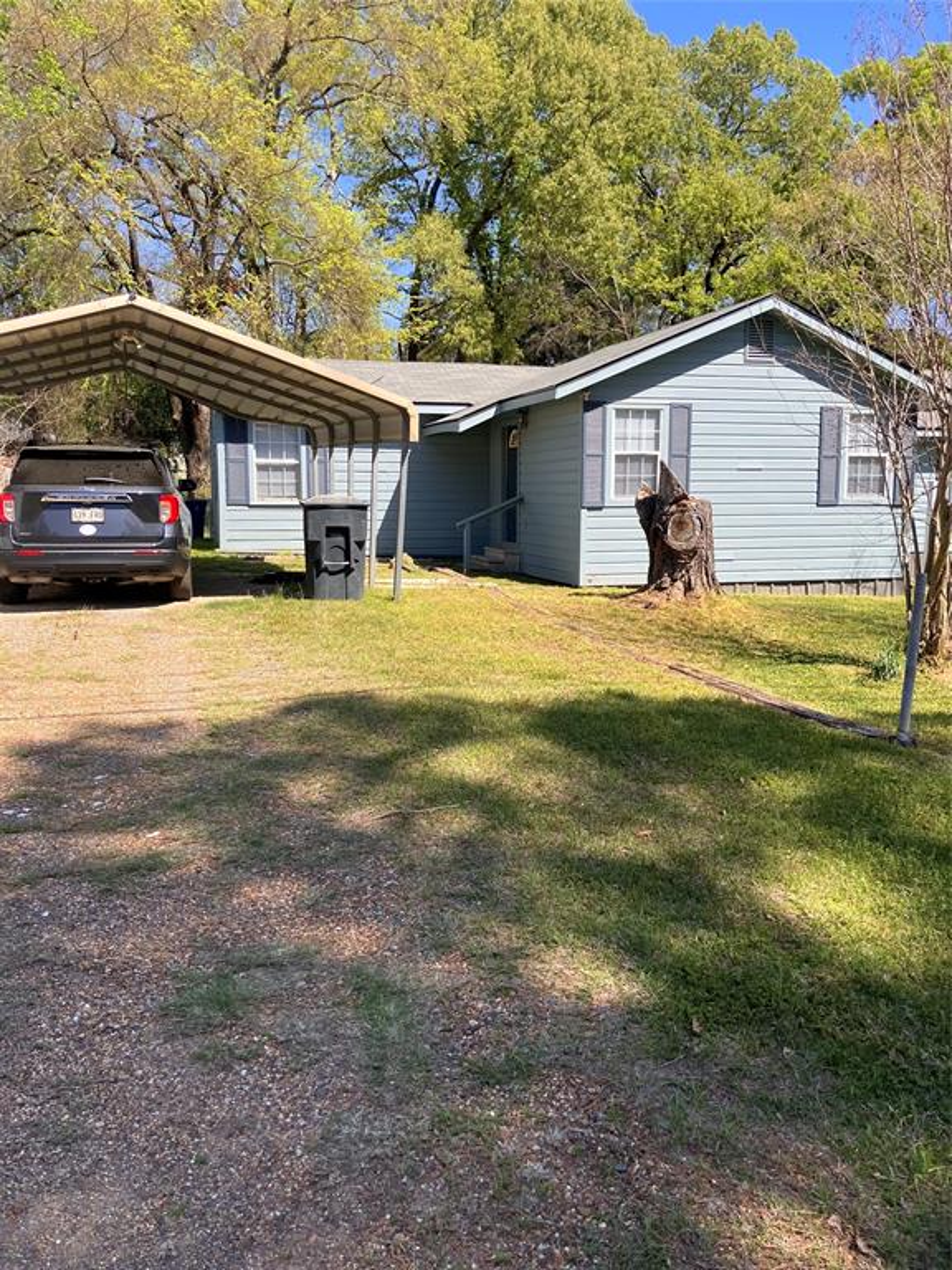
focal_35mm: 28
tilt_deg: -4.5
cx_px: 476
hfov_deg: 49.7
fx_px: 1027
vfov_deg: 63.4
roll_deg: +0.3
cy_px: 635
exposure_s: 1/972
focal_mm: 3.99
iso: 32
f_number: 1.8
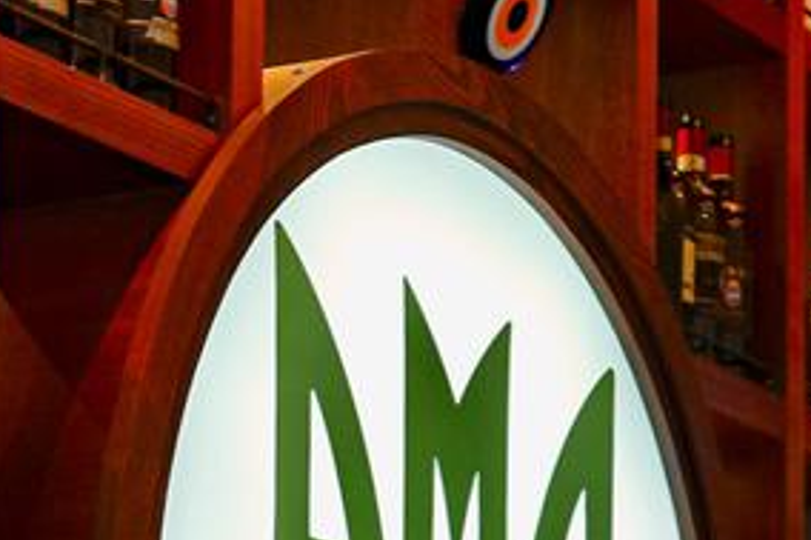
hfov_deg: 14.8
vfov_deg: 9.7
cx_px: 111
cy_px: 814
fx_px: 3084
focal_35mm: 137
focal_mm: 24
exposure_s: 1/125
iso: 100
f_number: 2.8
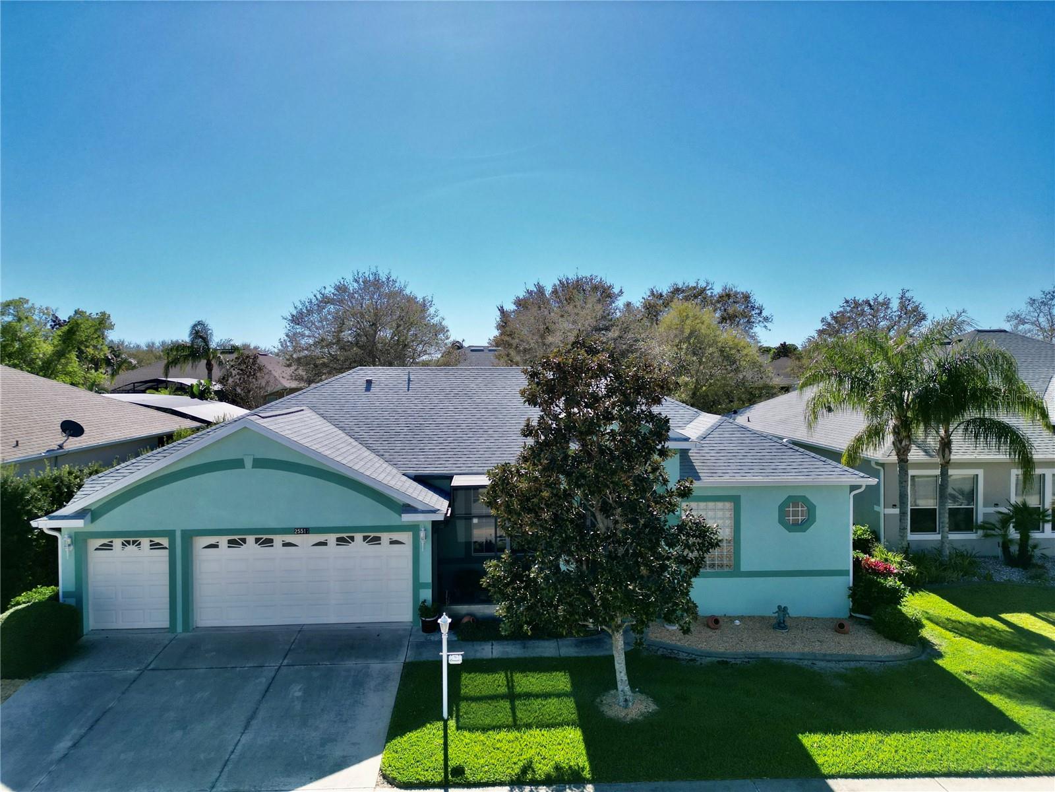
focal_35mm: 24
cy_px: 396
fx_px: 731
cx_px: 528
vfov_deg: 56.8
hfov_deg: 71.6
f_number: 1.7
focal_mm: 6.72
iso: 110
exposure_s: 1/3200
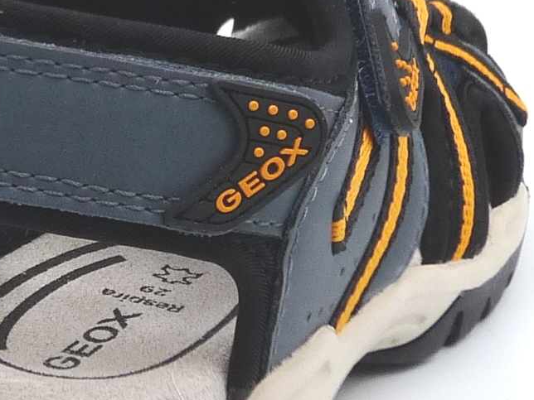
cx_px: 133
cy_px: 157
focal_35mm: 154
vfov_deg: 9.6
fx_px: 2376
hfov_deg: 12.8
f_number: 4.5
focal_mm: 6.2
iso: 100
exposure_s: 1/250
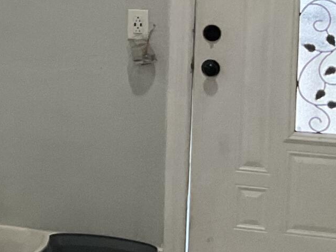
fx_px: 1330
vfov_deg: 10.6
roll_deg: -1.9
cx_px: -334
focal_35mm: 137
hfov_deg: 12.6
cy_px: -67
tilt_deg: -3.6
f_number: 1.8
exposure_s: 1/60
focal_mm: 3
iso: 64
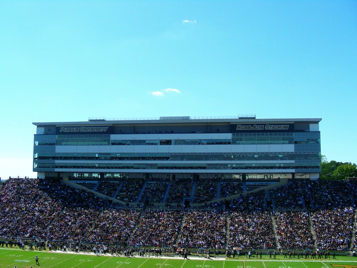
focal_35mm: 38
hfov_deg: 49.0
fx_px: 392
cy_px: 134
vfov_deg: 37.7
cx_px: 178
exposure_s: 1/860
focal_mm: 6.3
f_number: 4
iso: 50
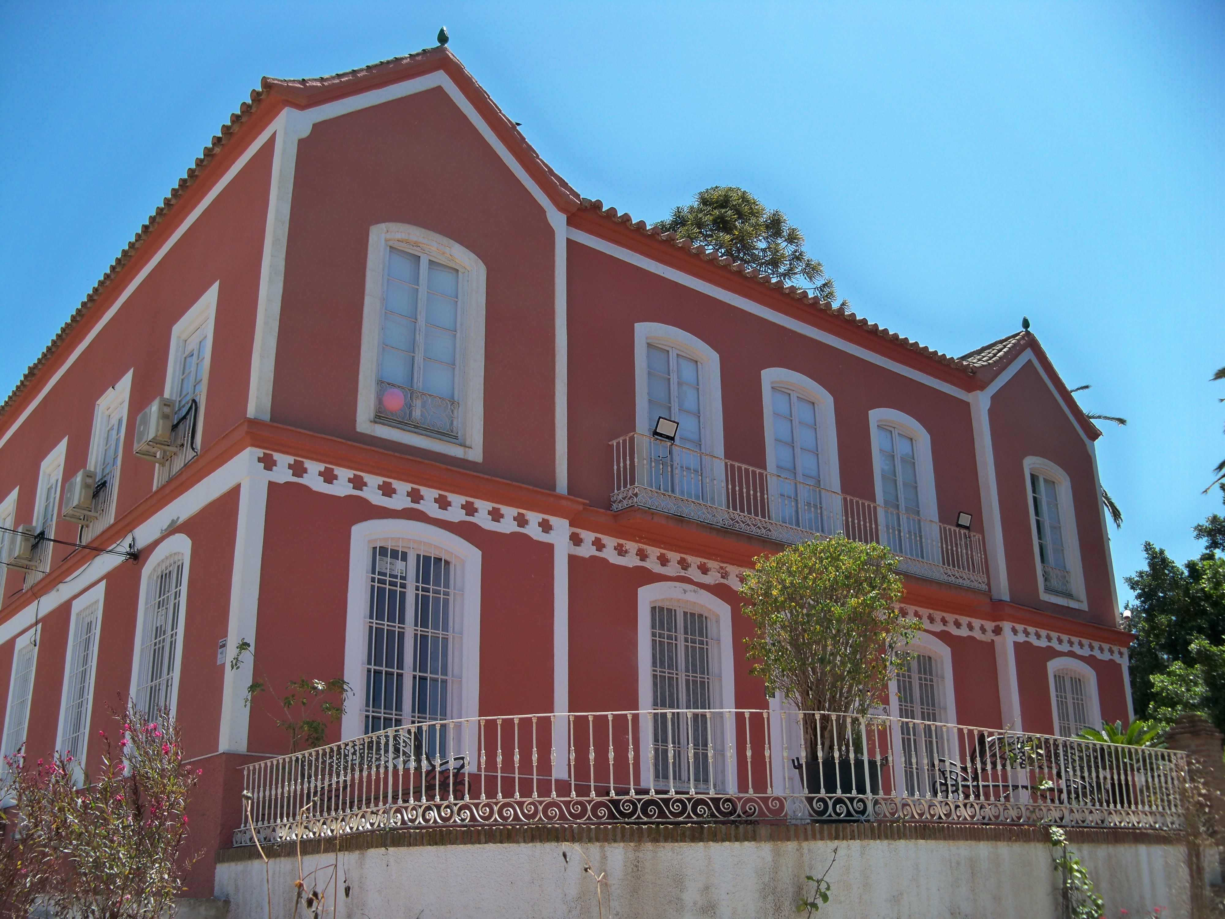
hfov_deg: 52.6
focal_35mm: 35
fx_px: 1239
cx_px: 612
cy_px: 460
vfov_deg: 40.7
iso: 64
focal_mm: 6.2
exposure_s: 1/500
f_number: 3.5
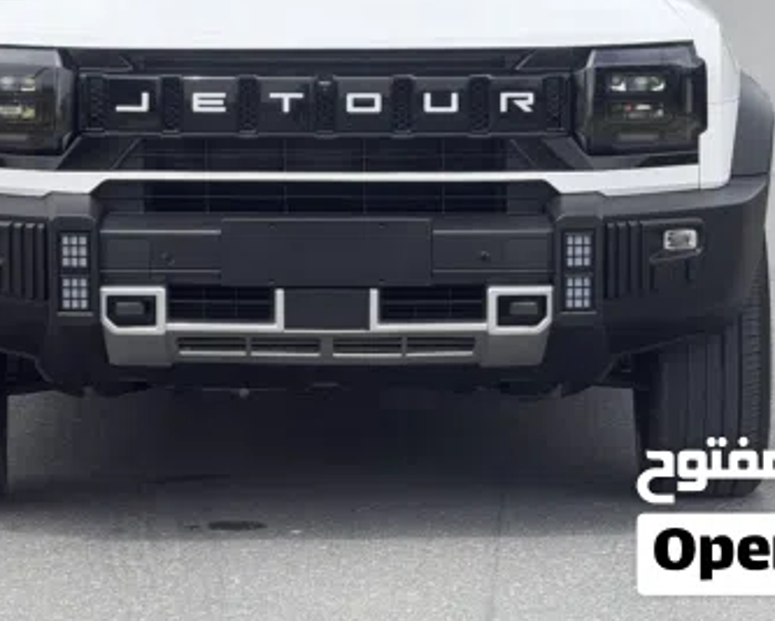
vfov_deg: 6.9
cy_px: 93
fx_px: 5165
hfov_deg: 8.6
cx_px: 286
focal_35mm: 225
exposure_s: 1/1114
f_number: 2.8
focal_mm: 15.66
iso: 64
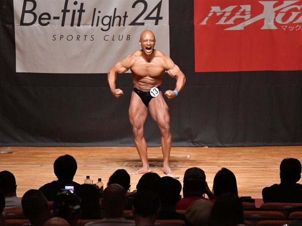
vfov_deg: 6.3
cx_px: 152
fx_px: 2059
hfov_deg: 8.4
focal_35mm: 236
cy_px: 113
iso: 12800
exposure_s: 1/400
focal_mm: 145
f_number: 5.6
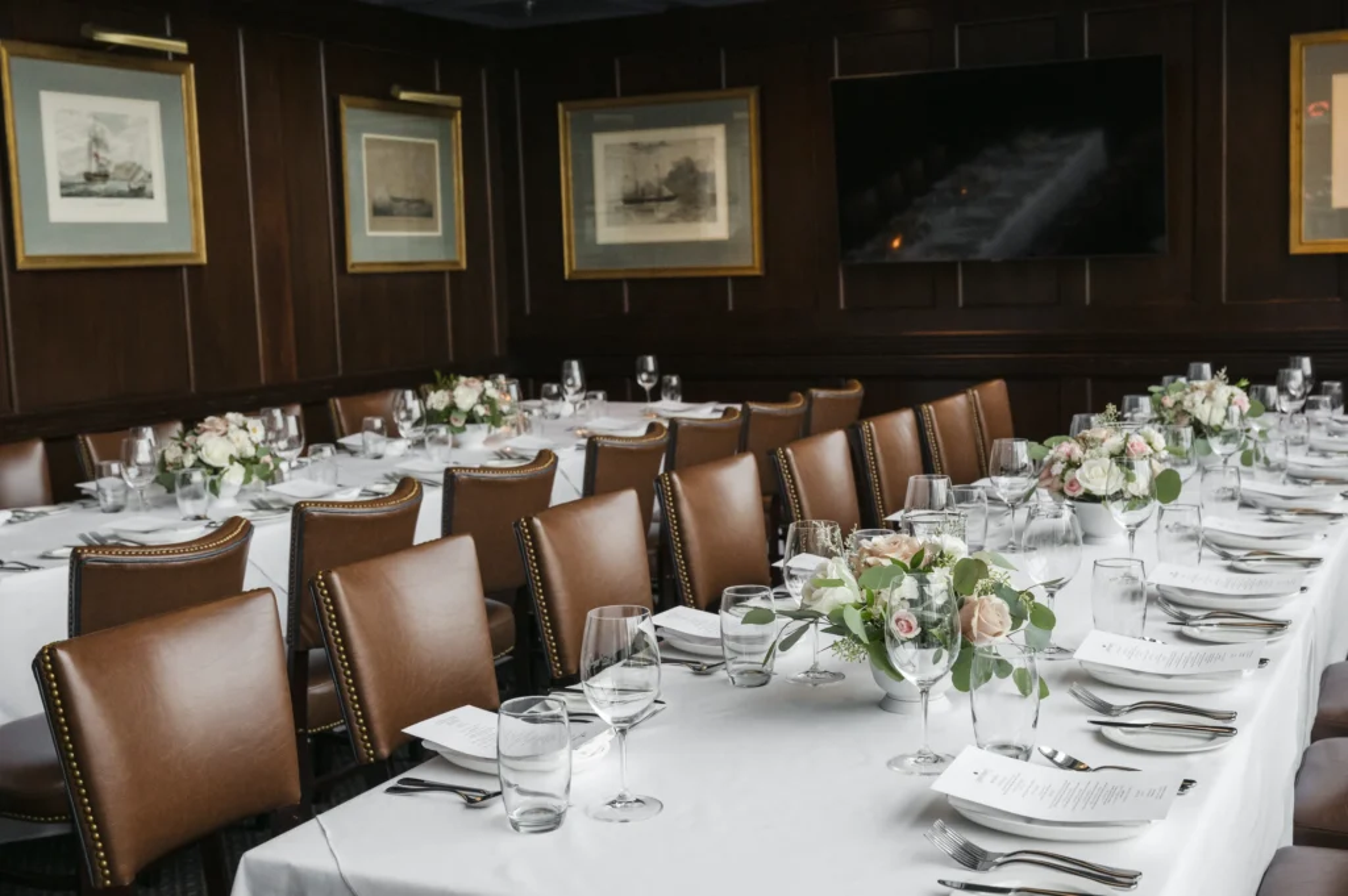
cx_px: 674
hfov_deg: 45.5
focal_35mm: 43
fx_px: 1609
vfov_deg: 31.1
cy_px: 448
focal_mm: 43
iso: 3200
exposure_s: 1/500
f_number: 6.3
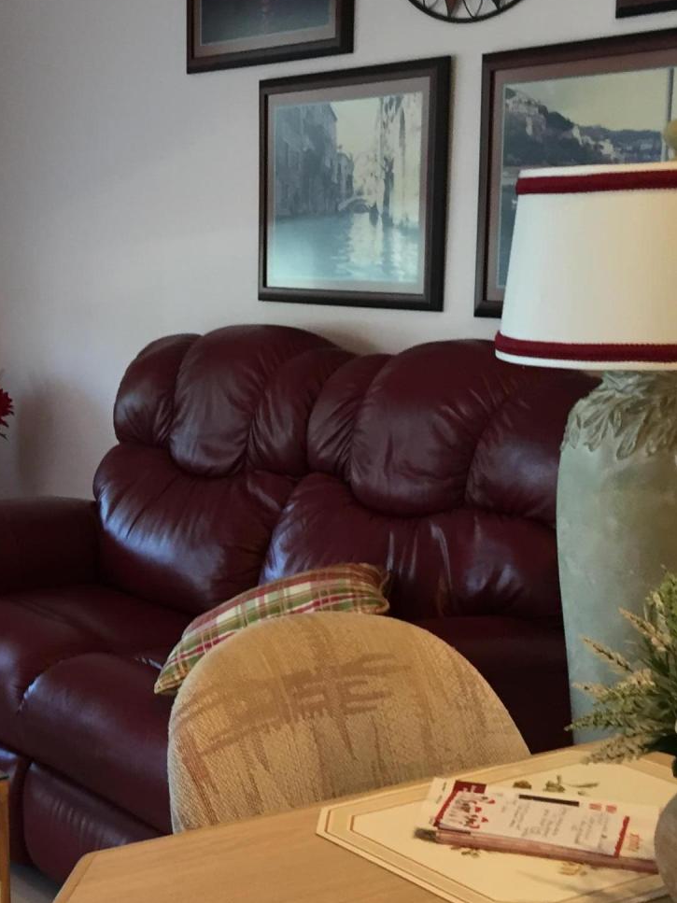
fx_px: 1565
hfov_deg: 23.3
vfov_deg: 32.1
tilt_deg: -11.6
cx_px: -21
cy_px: 546
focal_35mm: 60
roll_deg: +1.2
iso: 80
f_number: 2.2
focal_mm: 4.15
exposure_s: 1/30
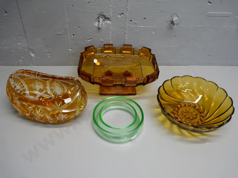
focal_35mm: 34
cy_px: 89
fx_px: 234
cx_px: 119
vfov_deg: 41.8
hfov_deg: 54.0
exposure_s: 1/60
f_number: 6.3
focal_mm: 17
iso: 1600
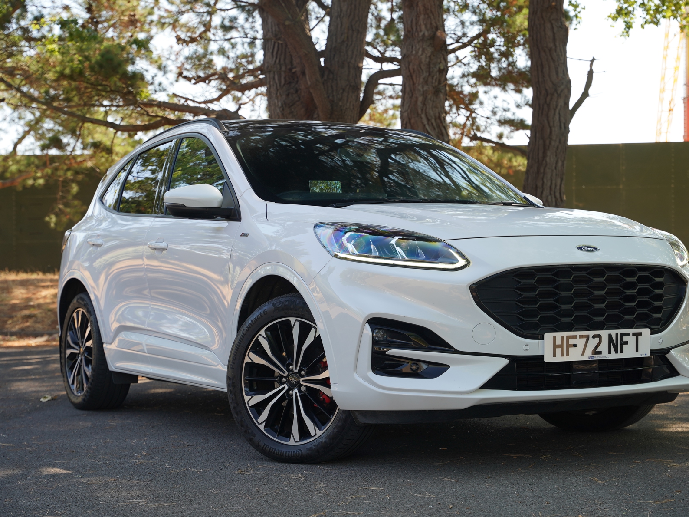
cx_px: 375
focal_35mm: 62
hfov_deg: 31.3
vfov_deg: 23.7
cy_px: 259
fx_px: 1229
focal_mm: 56.7
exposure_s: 1/80
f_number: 4.5
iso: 100
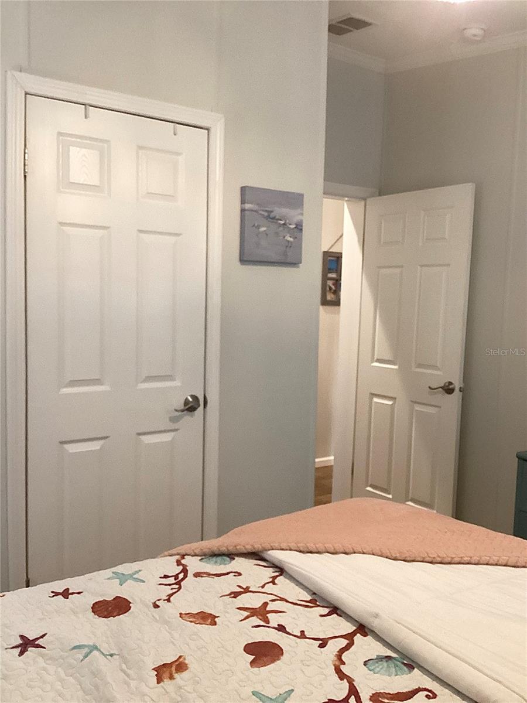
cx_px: 264
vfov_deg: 58.4
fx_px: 629
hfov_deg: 45.4
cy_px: 352
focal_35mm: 31
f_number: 2.4
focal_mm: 3.3
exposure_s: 1/40
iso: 250
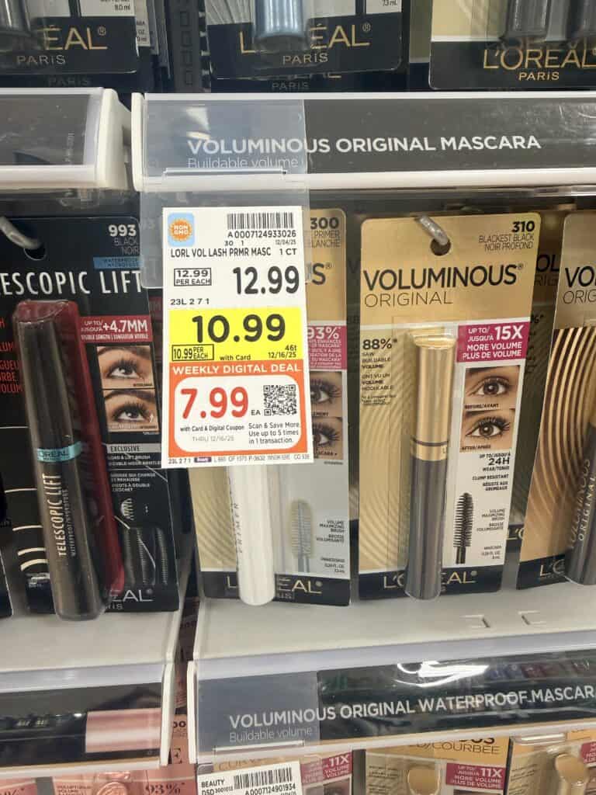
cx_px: 298
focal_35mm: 24
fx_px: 551
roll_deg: +1.2
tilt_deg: -16.2
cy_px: 398
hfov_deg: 56.8
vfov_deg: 71.6
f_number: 2.2
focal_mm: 2.22
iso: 200
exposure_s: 1/65
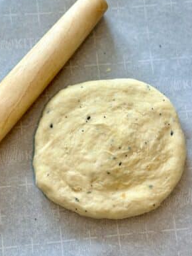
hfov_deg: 23.6
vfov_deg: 31.2
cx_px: 82
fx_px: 459
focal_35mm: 62
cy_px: 135
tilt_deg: -81.4
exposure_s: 1/180
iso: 80
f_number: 1.78
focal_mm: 6.86
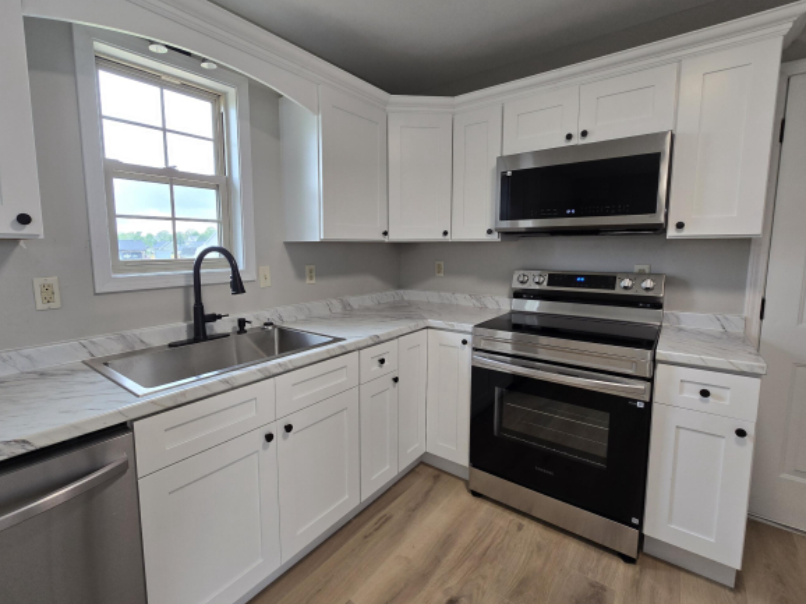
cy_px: 296
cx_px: 377
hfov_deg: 98.1
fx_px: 349
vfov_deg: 81.7
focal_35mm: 15
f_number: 2.2
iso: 64
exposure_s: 1/60
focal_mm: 2.2
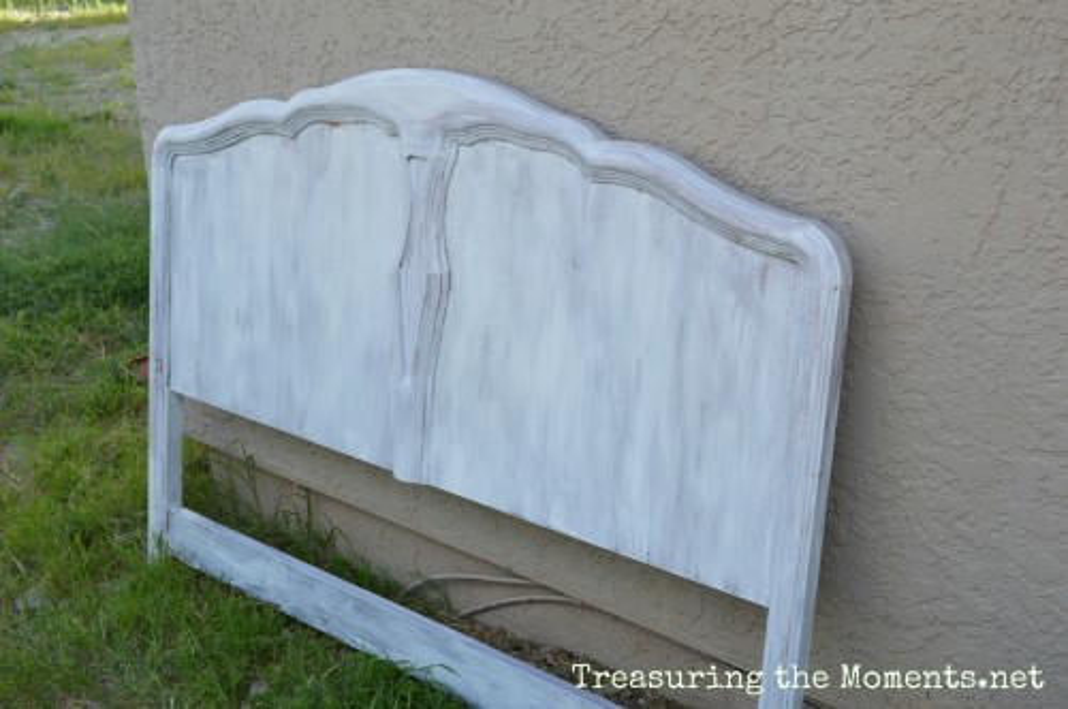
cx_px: 534
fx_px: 1422
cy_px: 354
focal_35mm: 48
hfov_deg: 41.2
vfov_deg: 28.0
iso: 160
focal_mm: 32
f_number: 5.6
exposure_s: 1/125
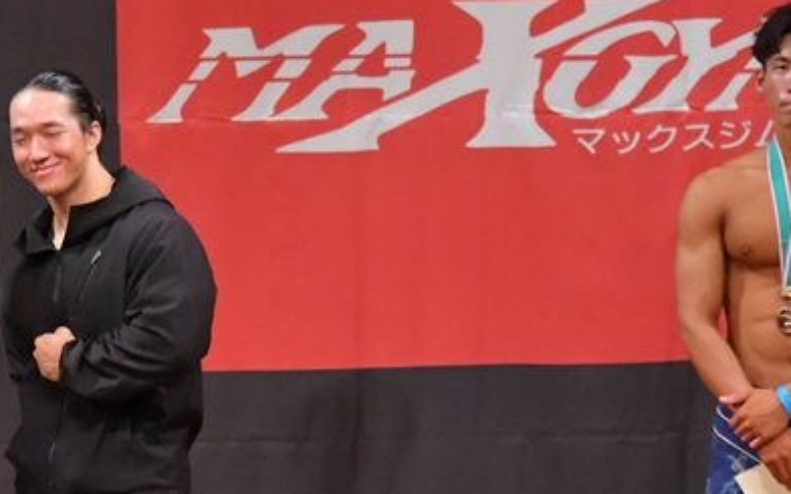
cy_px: 480
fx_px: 11080
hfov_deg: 4.1
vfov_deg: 2.6
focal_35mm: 514
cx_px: 31
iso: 8000
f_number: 5.6
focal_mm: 170
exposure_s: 1/400
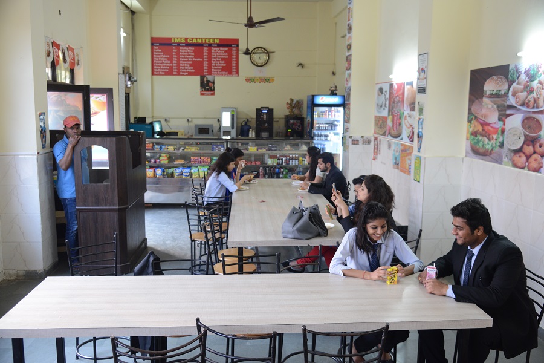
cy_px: 182
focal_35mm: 34
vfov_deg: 38.9
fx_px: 514
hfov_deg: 55.8
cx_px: 272
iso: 2000
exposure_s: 1/45
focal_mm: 34
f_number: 4.8
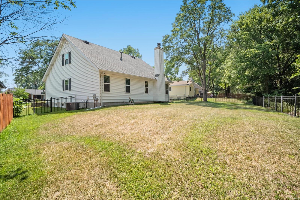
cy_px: 100
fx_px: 150
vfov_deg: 67.4
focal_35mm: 18
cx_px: 150
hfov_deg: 90.0
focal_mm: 9
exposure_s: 1/800
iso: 400
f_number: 8
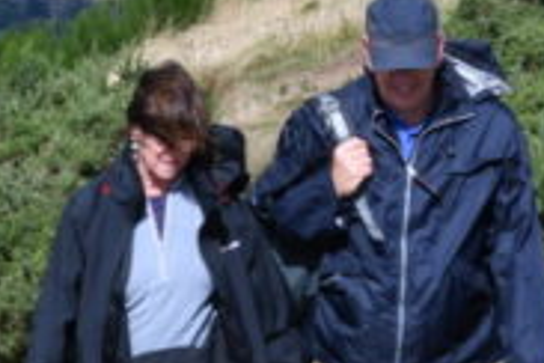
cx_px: -366
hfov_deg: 5.8
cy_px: 150
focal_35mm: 352
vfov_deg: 3.9
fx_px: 5319
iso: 100
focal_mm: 42
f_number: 10
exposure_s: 1/80
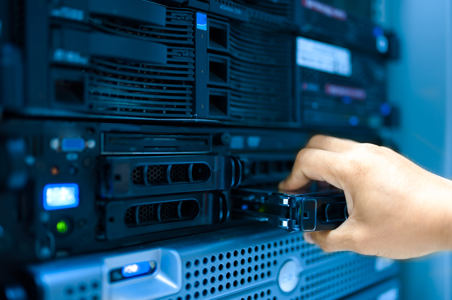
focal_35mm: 35
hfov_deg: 54.5
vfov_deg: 37.8
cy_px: 150
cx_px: 226
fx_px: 439
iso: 320
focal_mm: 35
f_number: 1.4
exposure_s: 1/8
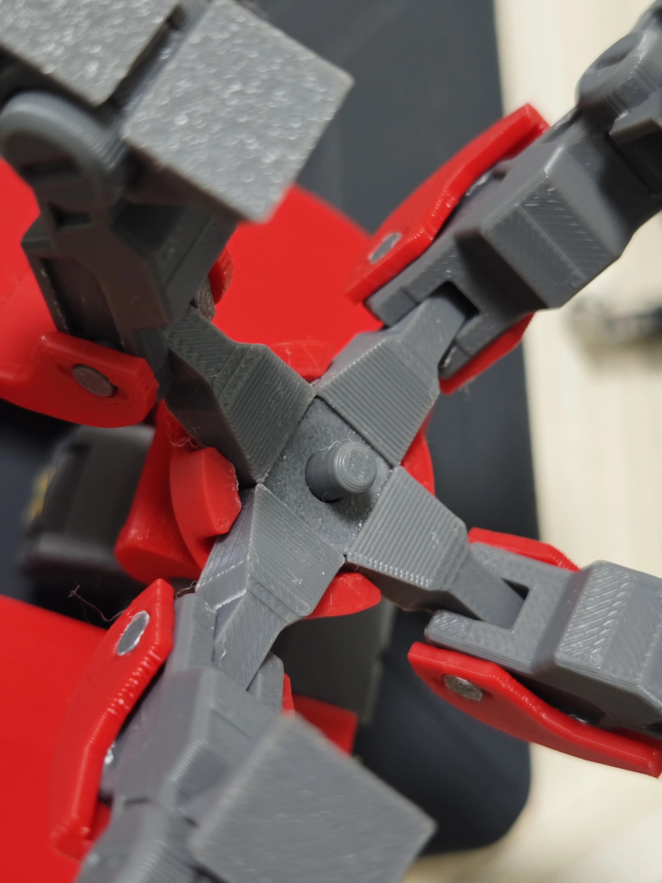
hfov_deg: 31.5
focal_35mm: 46
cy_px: 442
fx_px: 1173
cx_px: 331
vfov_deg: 41.2
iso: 400
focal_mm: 6.55
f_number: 1.6
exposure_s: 1/50
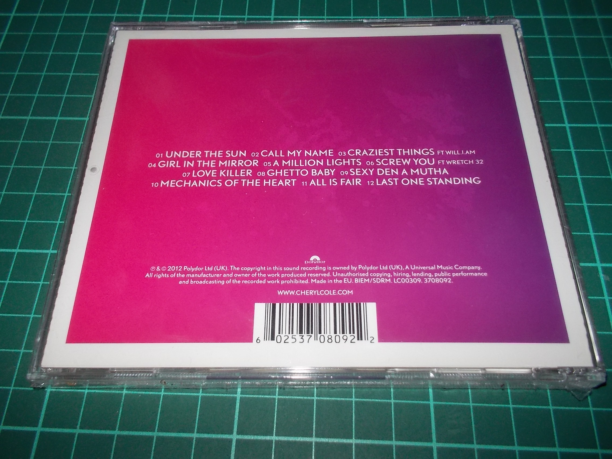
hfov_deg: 61.7
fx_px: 513
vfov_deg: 48.2
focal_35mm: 29
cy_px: 230
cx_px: 306
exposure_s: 1/30
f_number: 3.3
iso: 200
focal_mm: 4.1
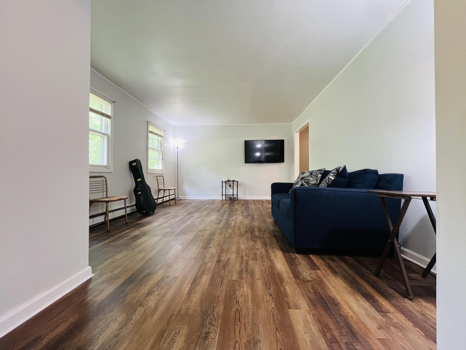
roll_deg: +0.8
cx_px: 233
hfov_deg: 106.2
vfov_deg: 89.9
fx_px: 175
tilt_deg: -0.5
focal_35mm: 13
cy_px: 175
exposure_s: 1/60
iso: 250
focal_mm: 1.57
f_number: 1.8
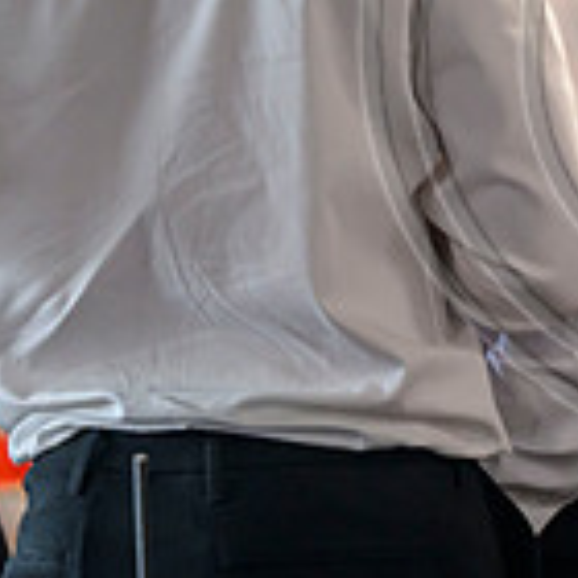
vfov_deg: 5.2
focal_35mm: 338
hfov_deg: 5.2
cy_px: 35
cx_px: 784
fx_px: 6385
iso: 1600
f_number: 3.2
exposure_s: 1/160
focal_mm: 96
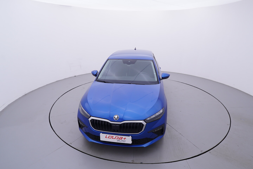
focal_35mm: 22
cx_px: 126
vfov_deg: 56.2
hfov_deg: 77.3
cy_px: 84
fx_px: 158
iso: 200
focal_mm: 15
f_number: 5
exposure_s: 1/80
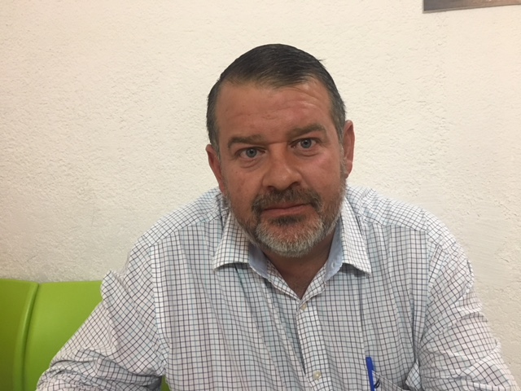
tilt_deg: -1.1
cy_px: 196
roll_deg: +0.4
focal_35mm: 29
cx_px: 260
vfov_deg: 48.2
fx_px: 436
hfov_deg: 61.7
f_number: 2.2
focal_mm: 4.15
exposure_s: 1/30
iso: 160
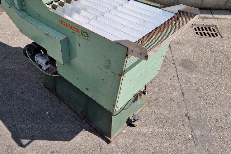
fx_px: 212
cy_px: 50
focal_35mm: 33
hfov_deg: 56.8
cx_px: 93
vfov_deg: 39.5
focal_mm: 5.4
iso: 50
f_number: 1.8
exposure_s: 1/874
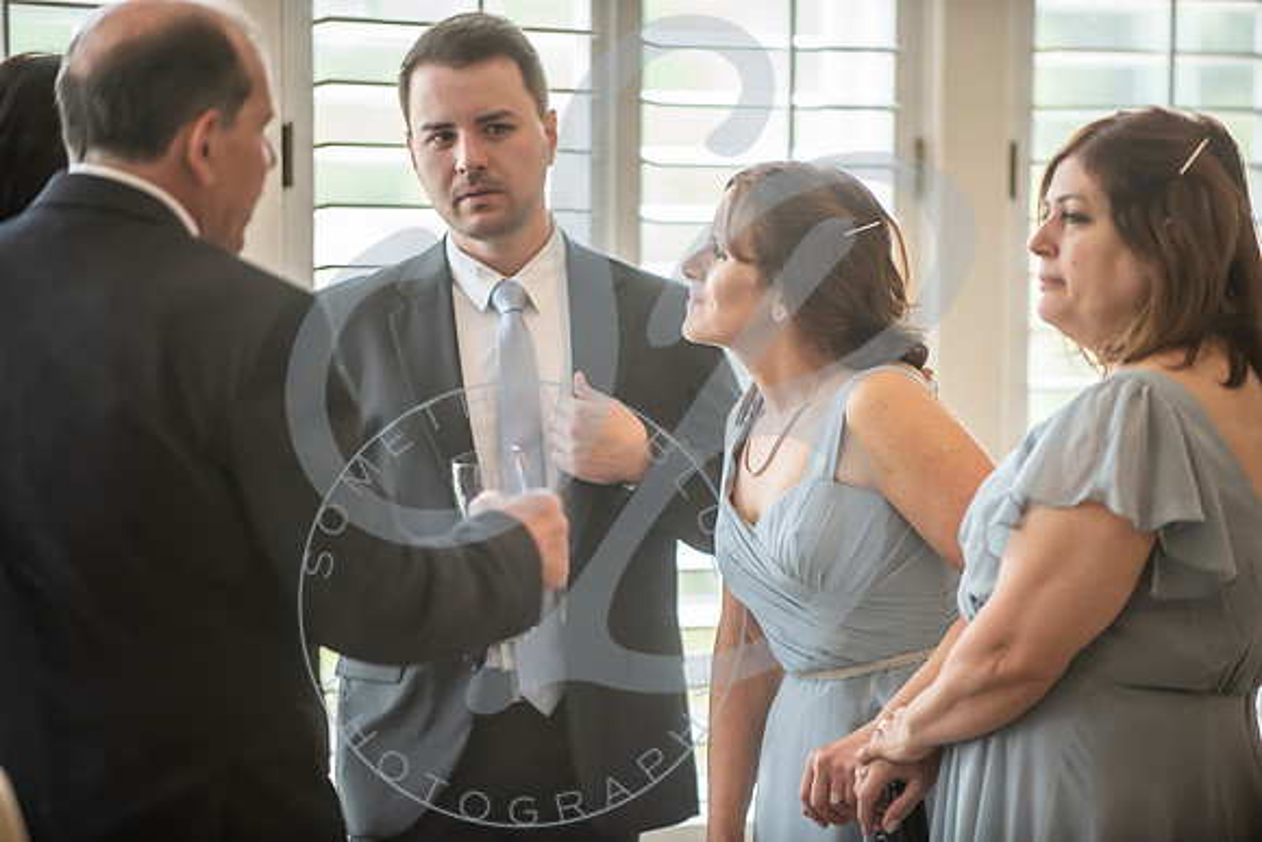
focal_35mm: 200
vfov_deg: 6.9
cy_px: 421
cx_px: 631
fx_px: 7012
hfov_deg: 10.3
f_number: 2.8
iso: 640
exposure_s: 1/250
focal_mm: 200
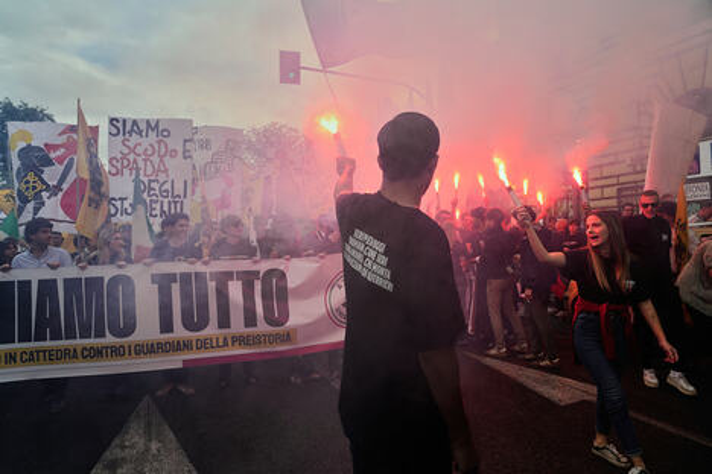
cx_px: 356
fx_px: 475
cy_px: 237
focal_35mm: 24
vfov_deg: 53.1
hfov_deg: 73.7
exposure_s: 1/2000
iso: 400
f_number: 5.6
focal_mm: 24
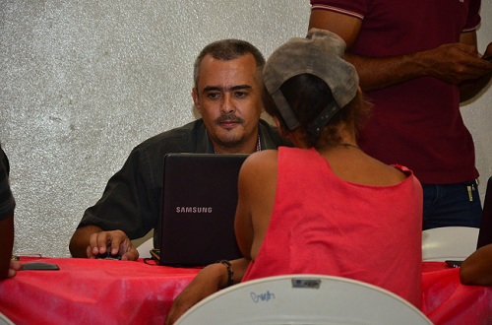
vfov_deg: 8.7
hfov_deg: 13.1
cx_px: 246
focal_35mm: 158
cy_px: 162
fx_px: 2146
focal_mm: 105
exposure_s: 1/125
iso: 1600
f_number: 5.6
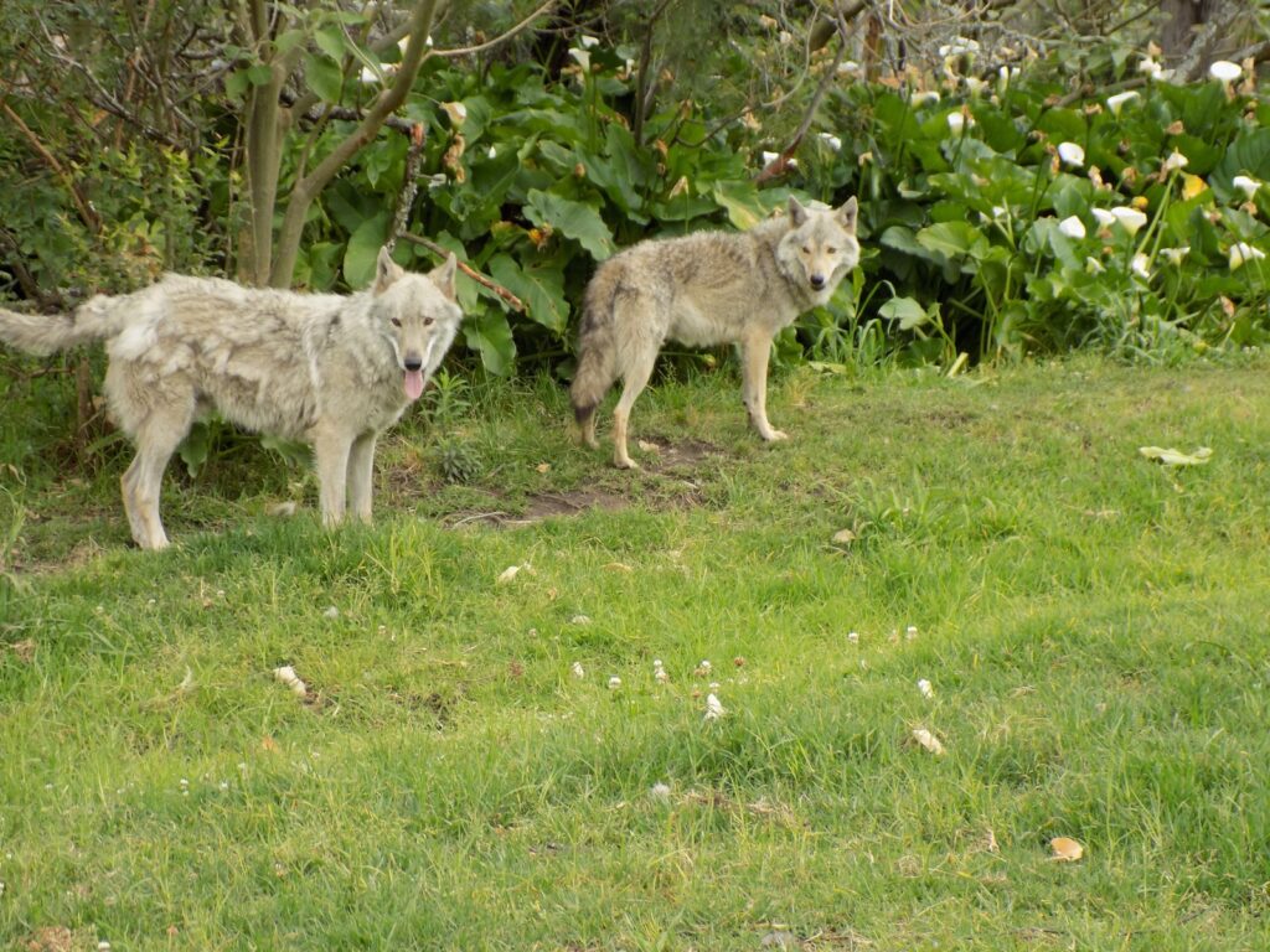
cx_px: 635
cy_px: 476
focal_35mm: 107
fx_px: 3926
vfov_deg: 13.8
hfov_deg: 18.4
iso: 80
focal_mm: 19.1
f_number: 4.7
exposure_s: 1/125
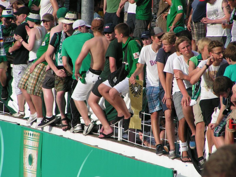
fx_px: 2591
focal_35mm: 380
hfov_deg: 5.2
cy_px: 88
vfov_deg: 3.9
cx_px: 118
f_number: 5
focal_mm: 58
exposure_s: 1/640
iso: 50
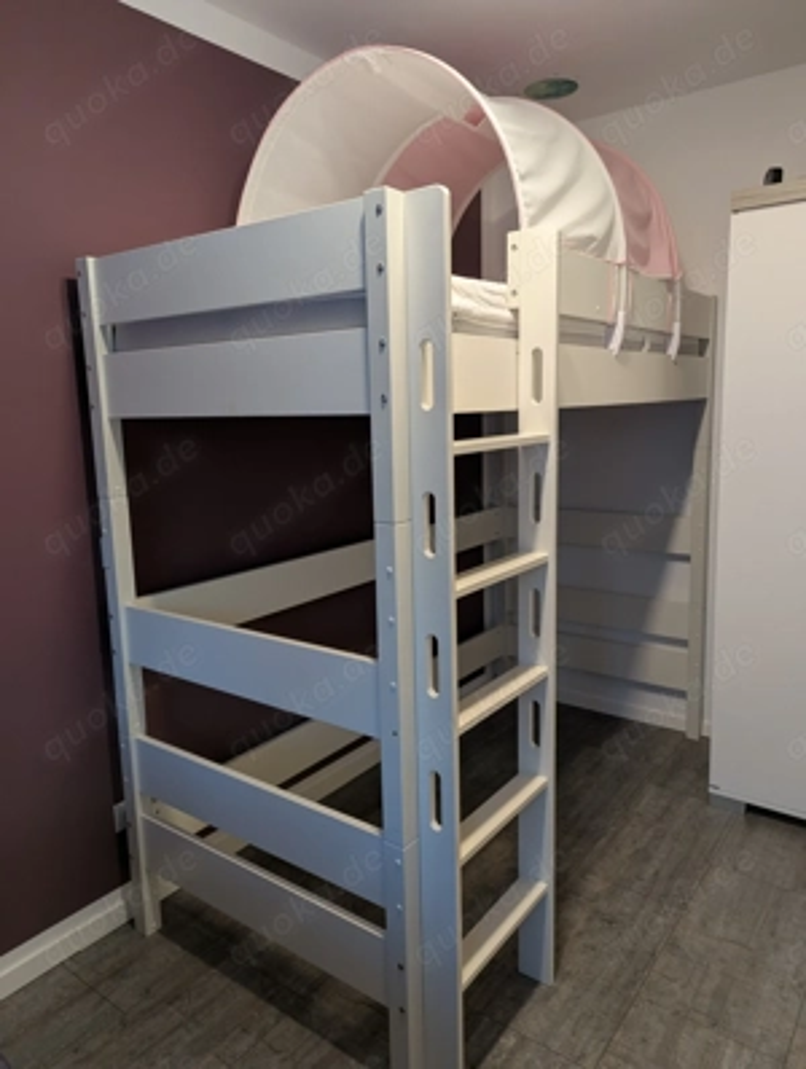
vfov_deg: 71.5
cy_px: 534
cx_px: 403
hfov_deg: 57.0
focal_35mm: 24
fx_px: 743
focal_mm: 6.81
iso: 202
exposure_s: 1/25
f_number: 1.85
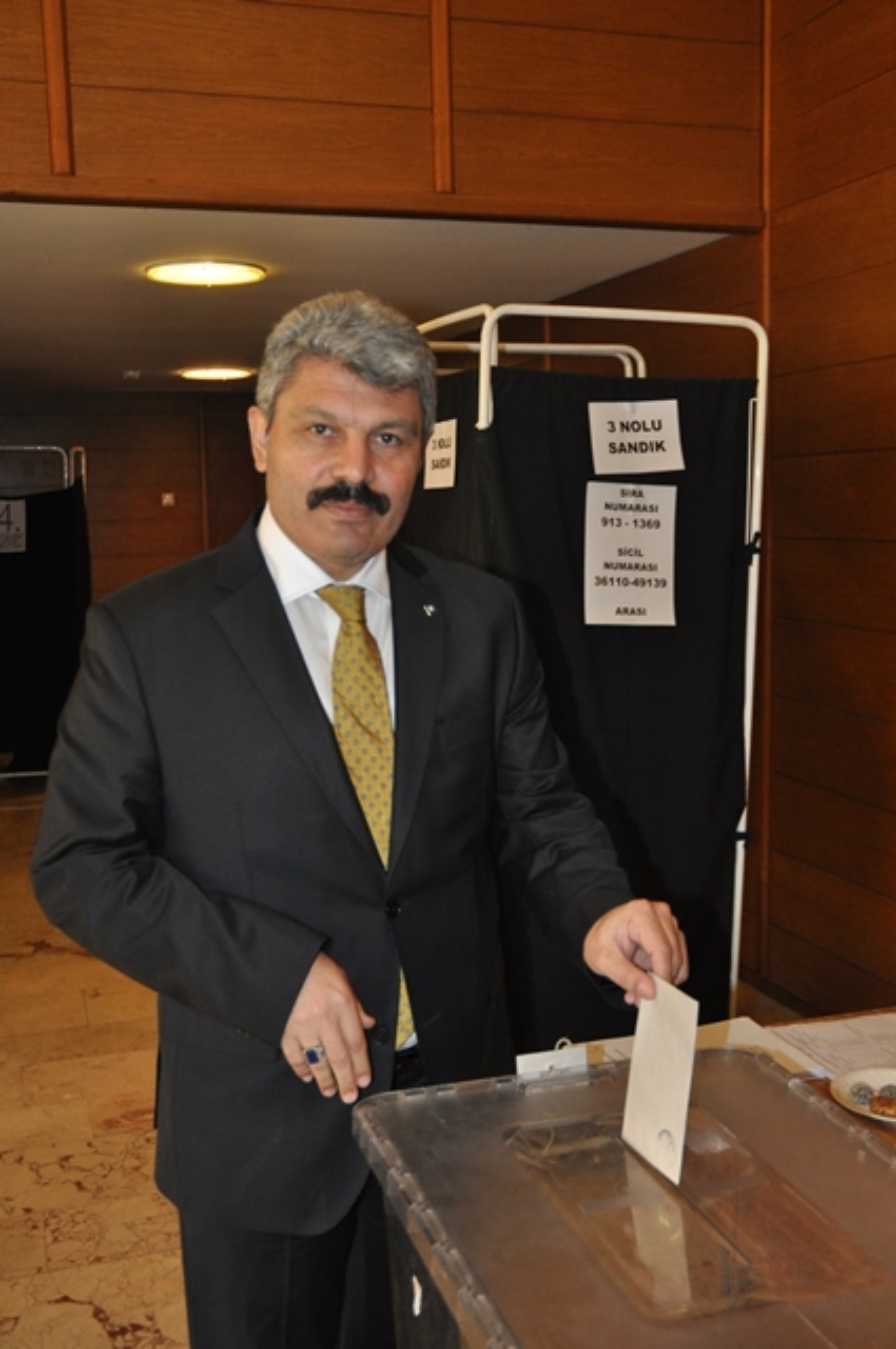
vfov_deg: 48.0
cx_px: 448
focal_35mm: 40
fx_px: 1516
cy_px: 674
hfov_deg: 32.9
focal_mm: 27
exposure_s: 1/60
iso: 800
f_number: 3.8
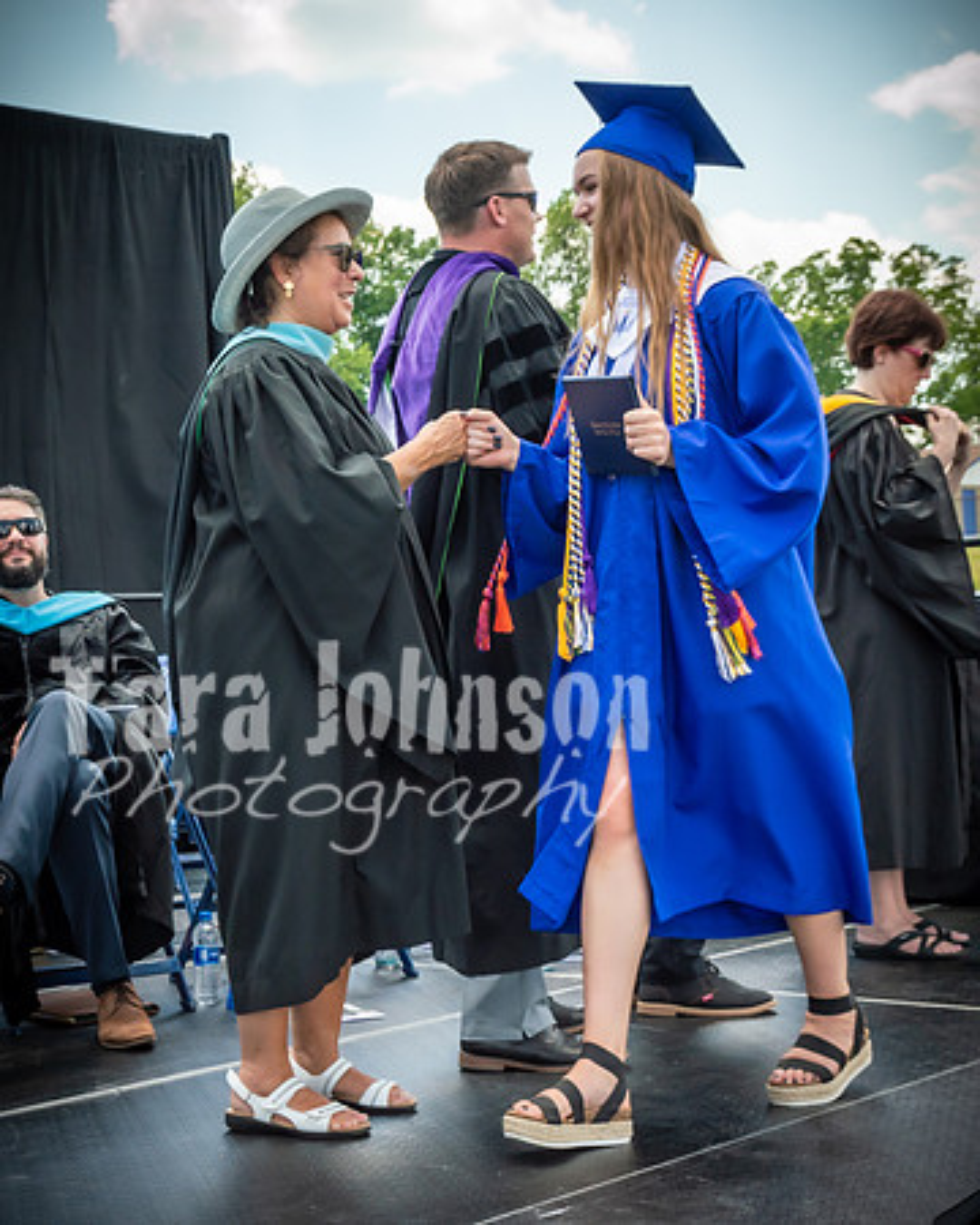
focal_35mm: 68
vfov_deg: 27.9
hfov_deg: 22.4
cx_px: 329
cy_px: 542
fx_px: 2462
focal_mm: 27
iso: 200
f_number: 7.1
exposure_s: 1/320
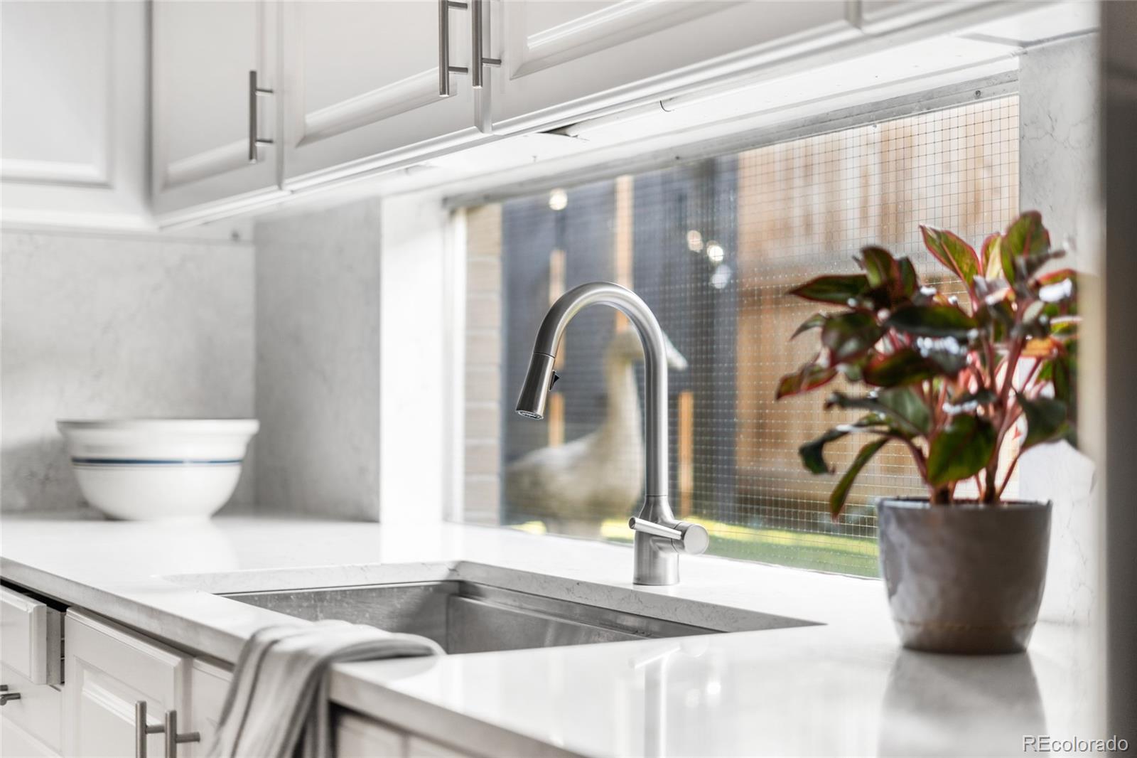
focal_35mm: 50
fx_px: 1579
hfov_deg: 39.6
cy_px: 379
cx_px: 568
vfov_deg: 27.0
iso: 100
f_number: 1.8
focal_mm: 50
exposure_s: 1/13
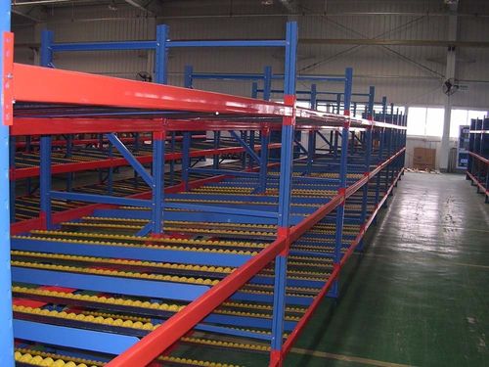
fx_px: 537
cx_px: 244
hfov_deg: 49.0
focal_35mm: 38
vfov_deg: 37.7
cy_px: 184
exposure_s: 1/60.1
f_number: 2.8
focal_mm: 5.8
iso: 147
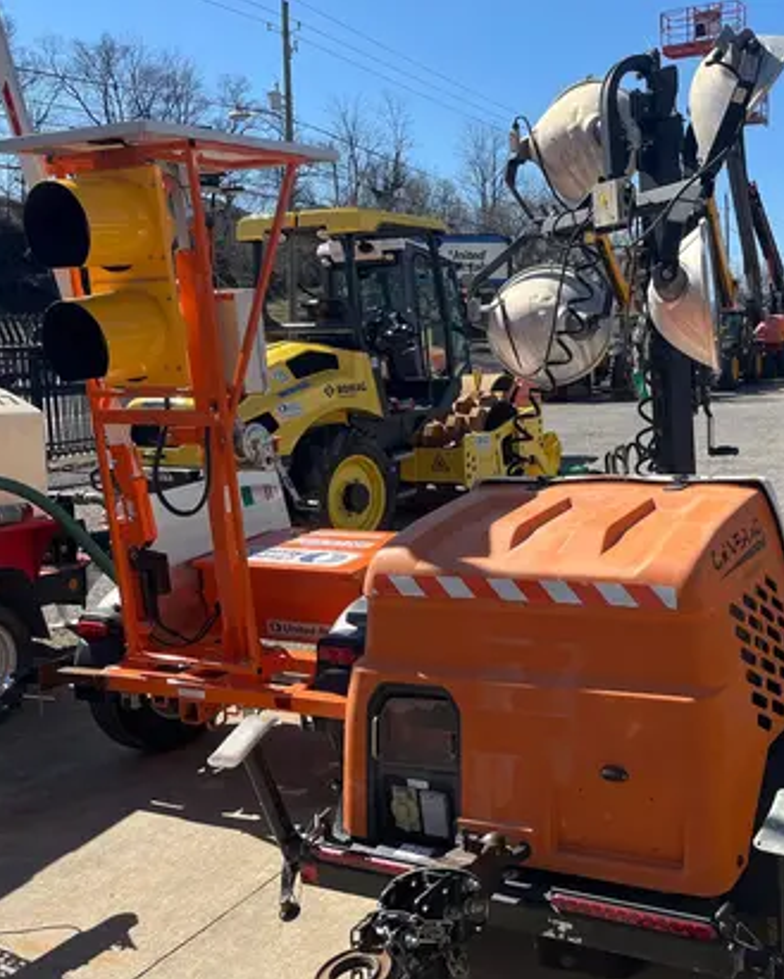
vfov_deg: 52.8
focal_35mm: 34
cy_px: 490
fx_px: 986
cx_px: 631
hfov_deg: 41.4
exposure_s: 1/2513
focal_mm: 5.1
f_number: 1.6
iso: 50
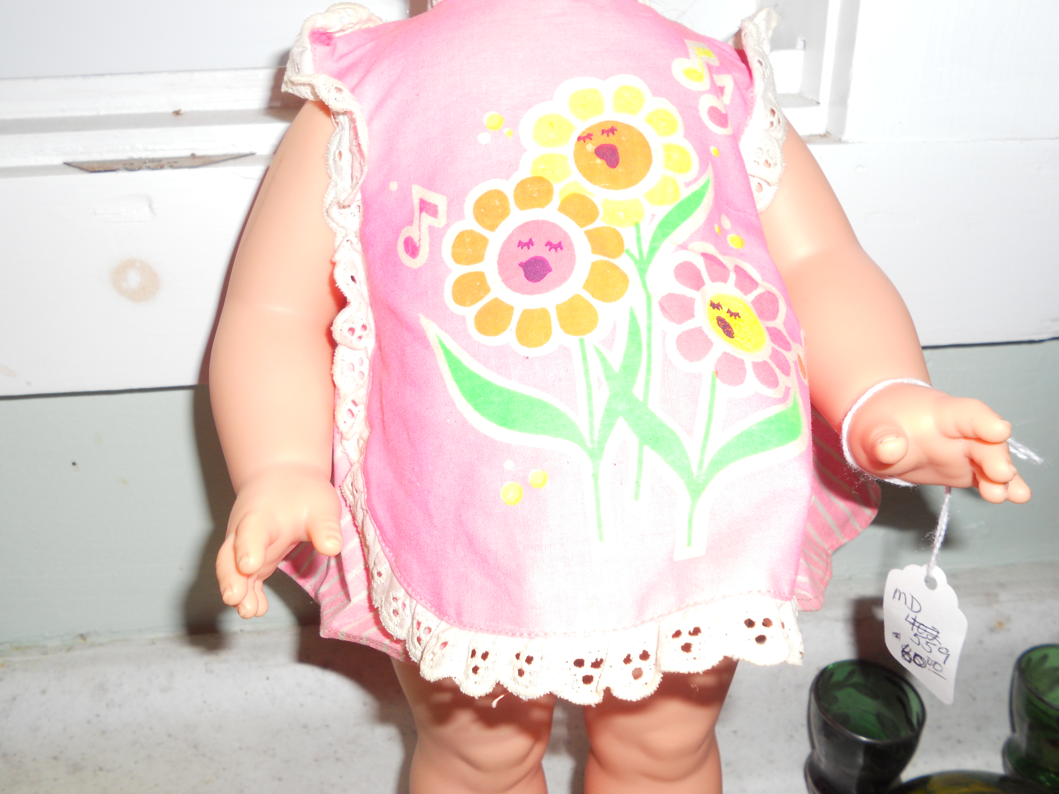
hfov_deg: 56.8
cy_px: 397
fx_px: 979
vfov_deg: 44.2
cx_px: 530
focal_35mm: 32
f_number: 3.5
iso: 80
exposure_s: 1/25
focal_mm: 5.8
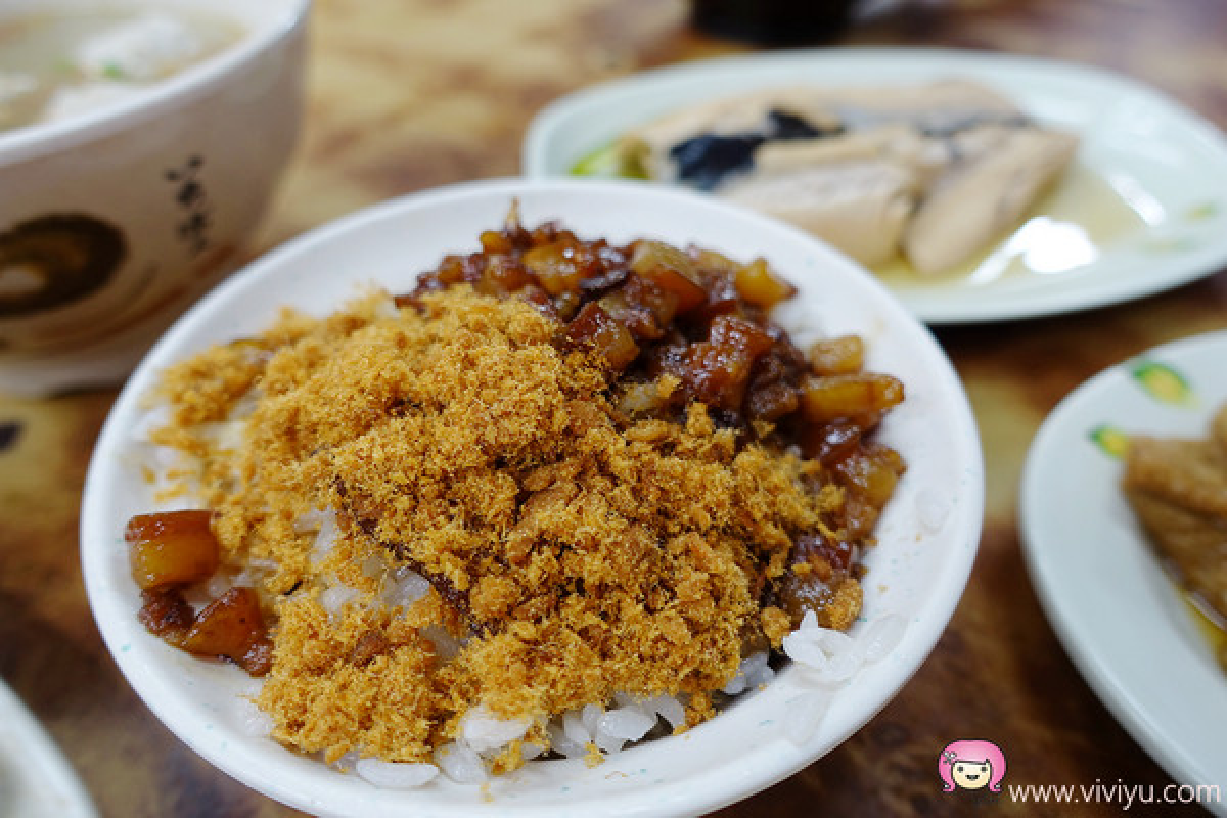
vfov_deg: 53.1
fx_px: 818
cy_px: 409
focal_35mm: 24
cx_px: 614
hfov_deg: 73.7
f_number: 2.5
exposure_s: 1/30
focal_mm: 8.8
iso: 125
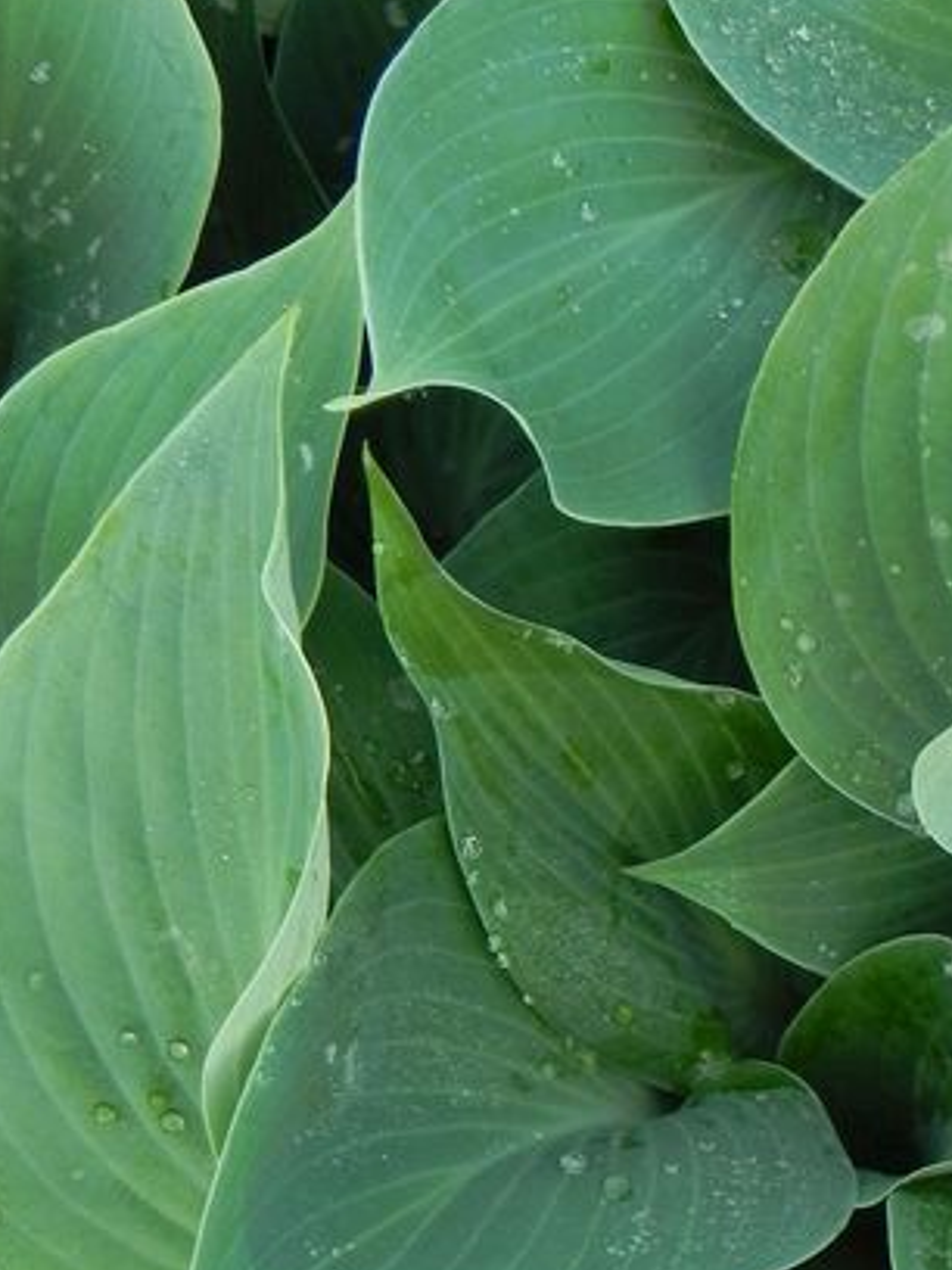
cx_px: 868
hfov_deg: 7.2
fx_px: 7554
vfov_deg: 9.6
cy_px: 806
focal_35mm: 206
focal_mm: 18.8
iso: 160
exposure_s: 1/200
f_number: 4.5
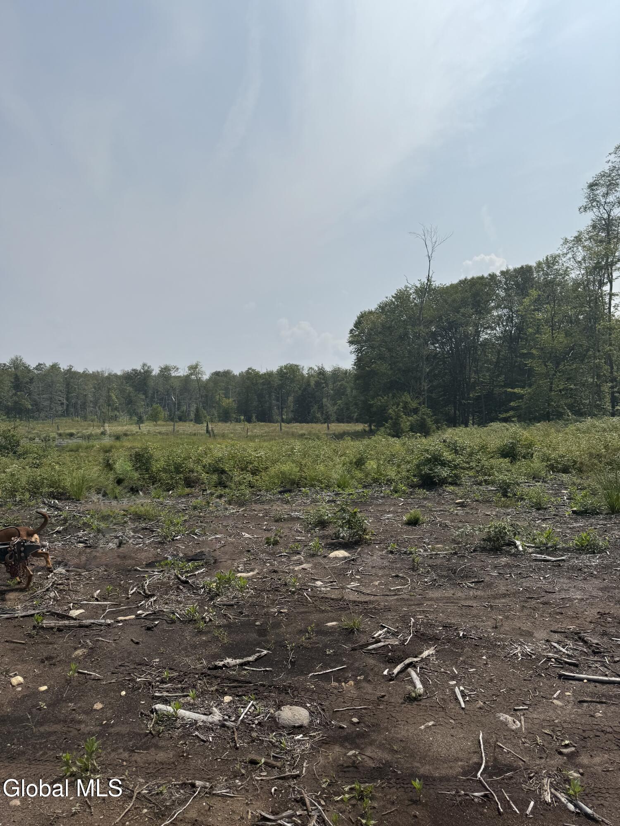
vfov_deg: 71.6
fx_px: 573
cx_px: 310
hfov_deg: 56.8
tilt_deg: -0.2
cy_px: 413
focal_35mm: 24
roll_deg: +0.6
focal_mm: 6.76
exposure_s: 1/11905
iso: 80
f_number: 1.78
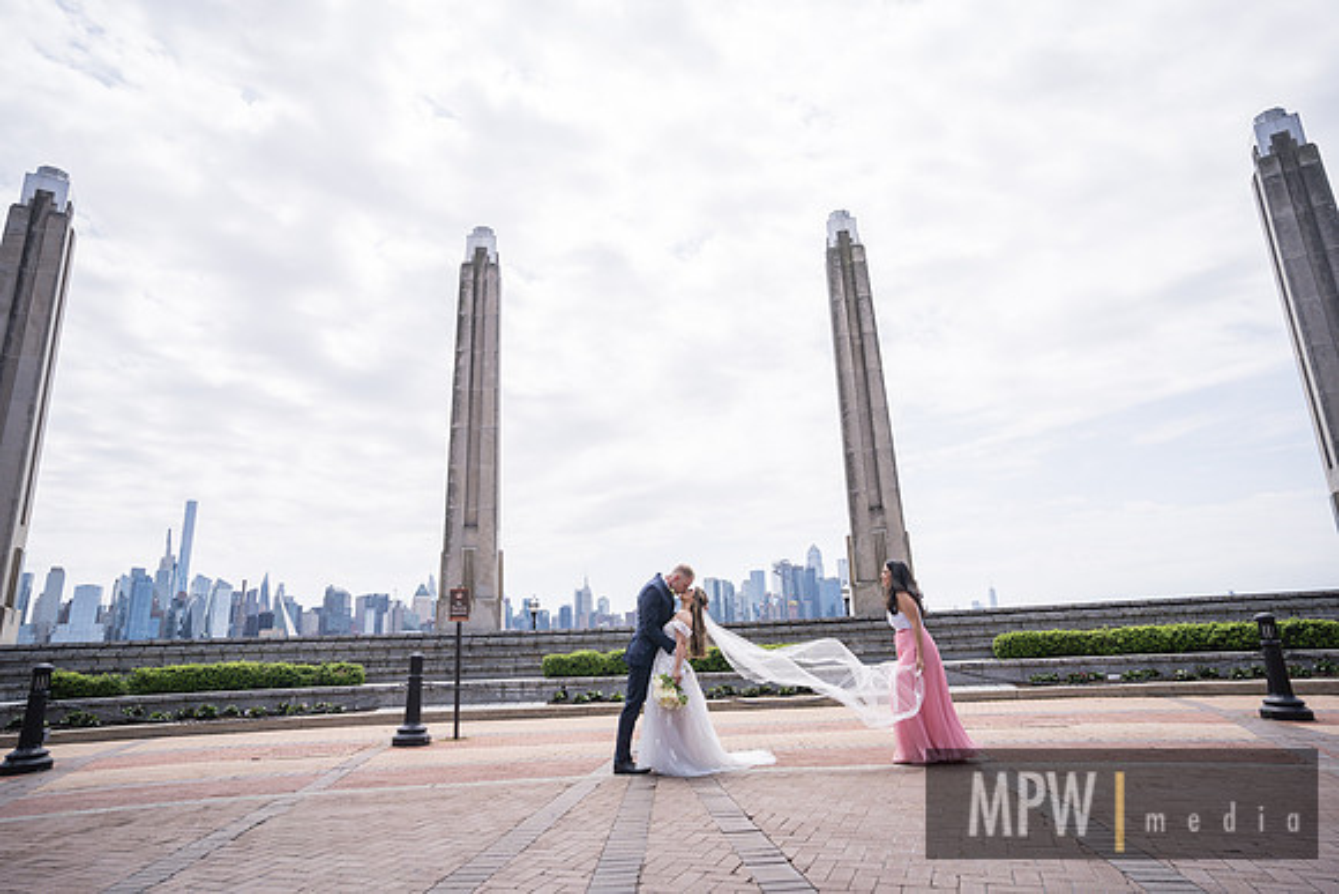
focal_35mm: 20
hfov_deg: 84.0
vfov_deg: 62.0
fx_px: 744
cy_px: 447
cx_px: 670
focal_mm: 20
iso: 100
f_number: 2.8
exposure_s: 1/2000
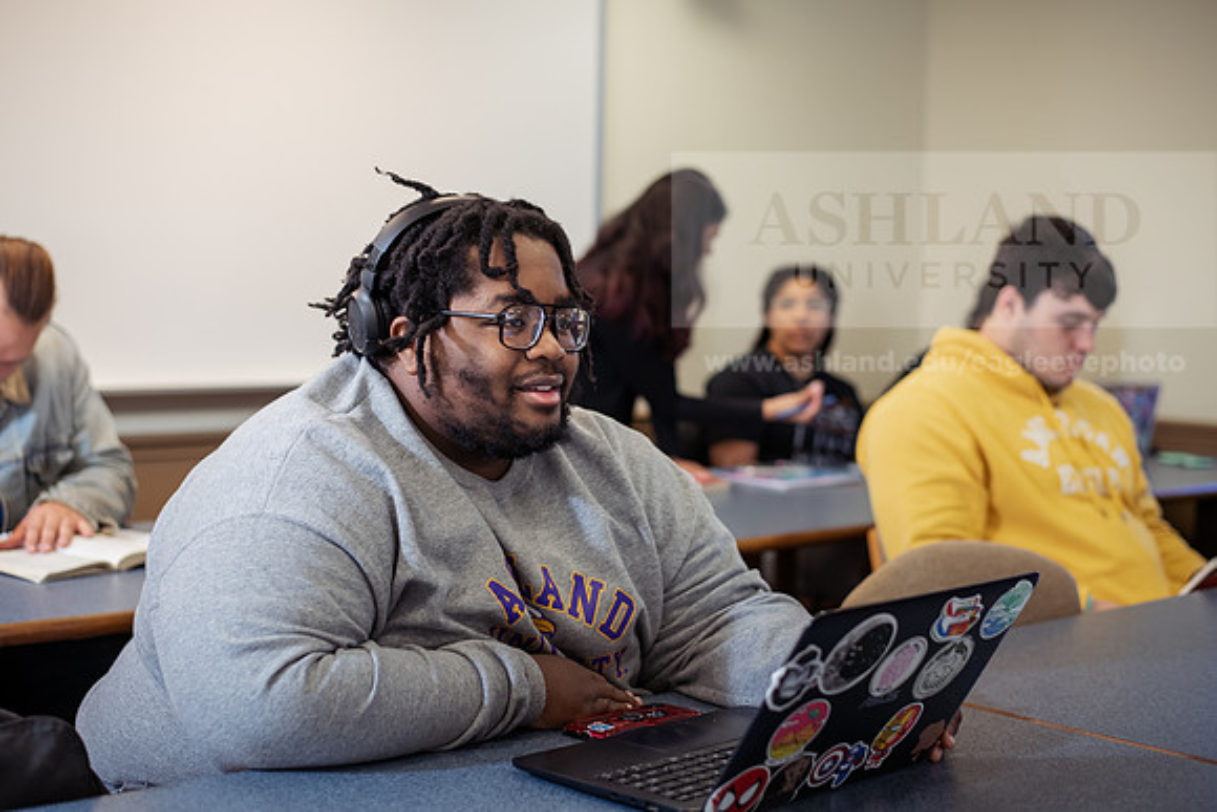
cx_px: 608
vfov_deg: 27.0
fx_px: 1691
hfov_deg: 39.6
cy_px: 406
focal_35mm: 50
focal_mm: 50
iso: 640
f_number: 2.5
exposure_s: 1/200
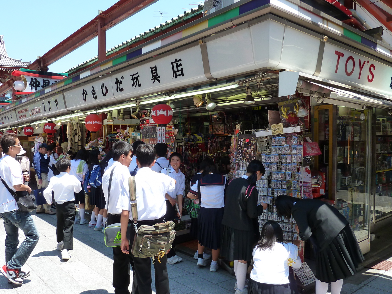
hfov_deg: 61.7
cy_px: 155
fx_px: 328
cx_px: 199
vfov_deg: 48.2
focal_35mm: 29
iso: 125
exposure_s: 1/250
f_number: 4
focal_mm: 4.1
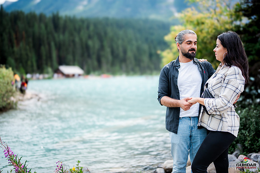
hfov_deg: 54.4
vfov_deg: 37.9
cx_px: 130
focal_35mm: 35
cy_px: 86
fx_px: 253
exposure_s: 1/5000
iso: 200
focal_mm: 35
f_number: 1.2
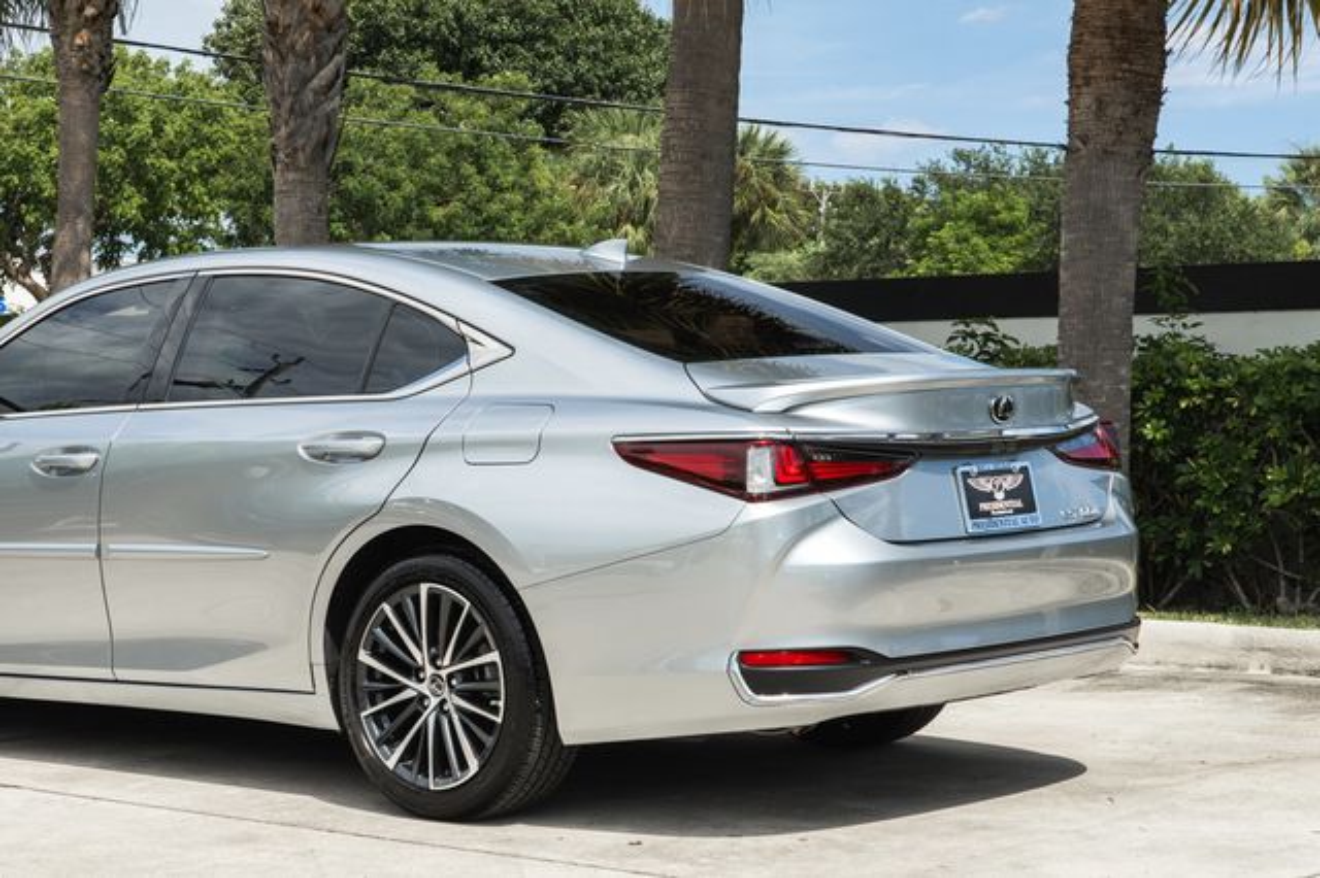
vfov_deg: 18.7
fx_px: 2661
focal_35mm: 73
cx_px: 436
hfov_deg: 27.7
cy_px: 438
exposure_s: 1/50
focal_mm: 43
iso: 100
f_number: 10
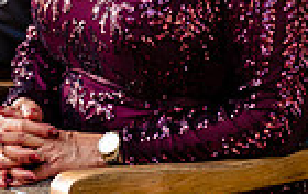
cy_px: -105
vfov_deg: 4.4
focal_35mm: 295
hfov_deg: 7.1
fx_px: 2480
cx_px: 121
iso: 800
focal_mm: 70
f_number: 2.8
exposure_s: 1/200
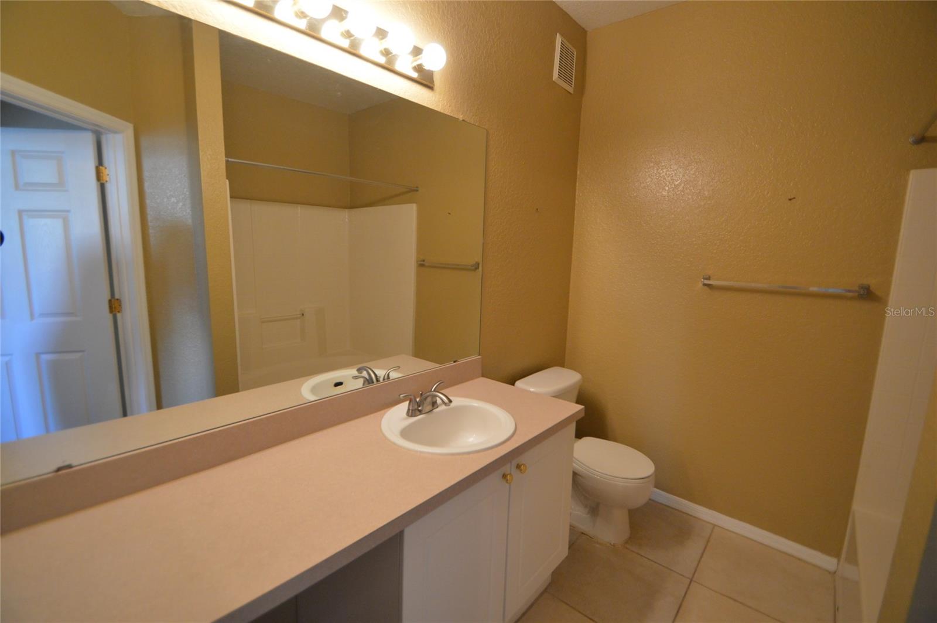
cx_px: 468
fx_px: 390
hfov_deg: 100.5
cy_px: 312
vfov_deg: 77.2
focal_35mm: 15
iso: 720
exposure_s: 1/60
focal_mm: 10
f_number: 3.5
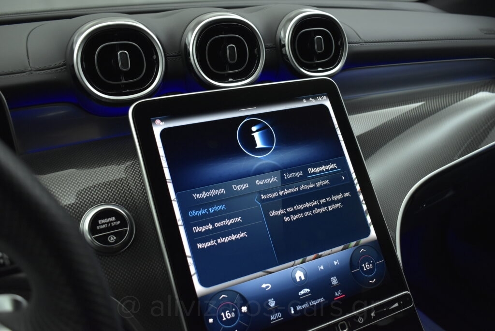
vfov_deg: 40.0
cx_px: 248
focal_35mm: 33
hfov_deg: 57.2
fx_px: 454
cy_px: 166
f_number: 3.8
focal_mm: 22
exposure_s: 1/100
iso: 1600
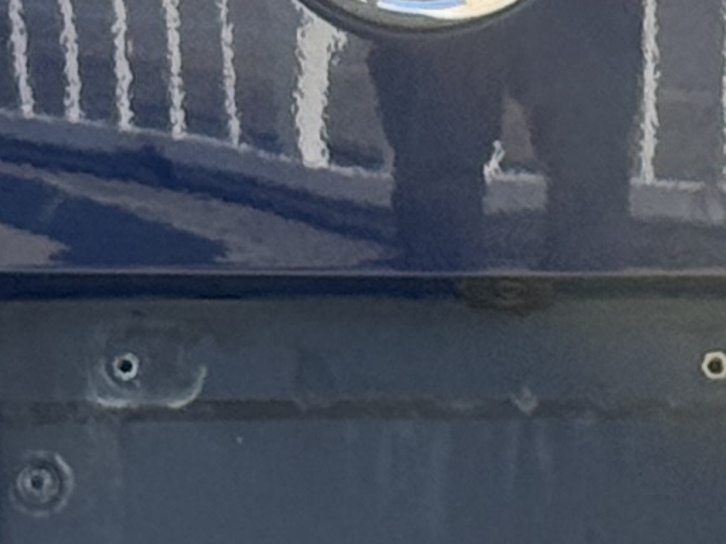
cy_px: -161
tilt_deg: -8.4
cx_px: 443
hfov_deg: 5.3
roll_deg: +1.9
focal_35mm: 377
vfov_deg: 3.9
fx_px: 7909
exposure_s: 1/1307
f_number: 1.78
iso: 80
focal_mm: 6.76
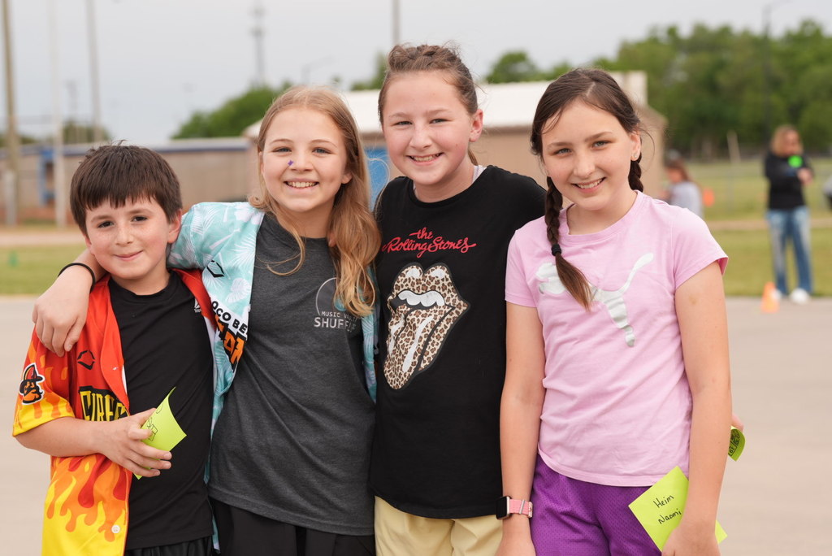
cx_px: 416
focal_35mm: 108
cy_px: 278
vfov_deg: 12.7
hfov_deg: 18.9
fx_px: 2497
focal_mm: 108
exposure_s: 1/500
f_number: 6.3
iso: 400
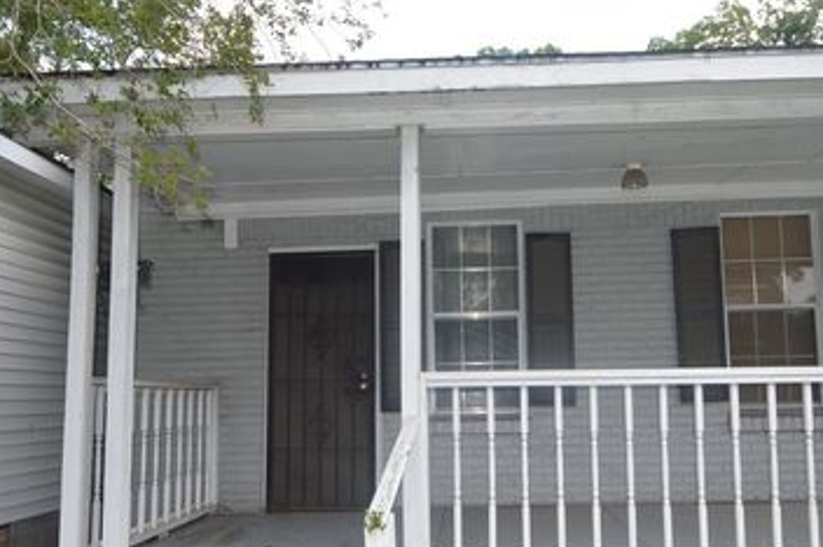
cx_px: 444
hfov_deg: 66.0
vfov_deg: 46.3
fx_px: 633
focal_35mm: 28
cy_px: 346
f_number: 4
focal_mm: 13
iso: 100
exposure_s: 1/125
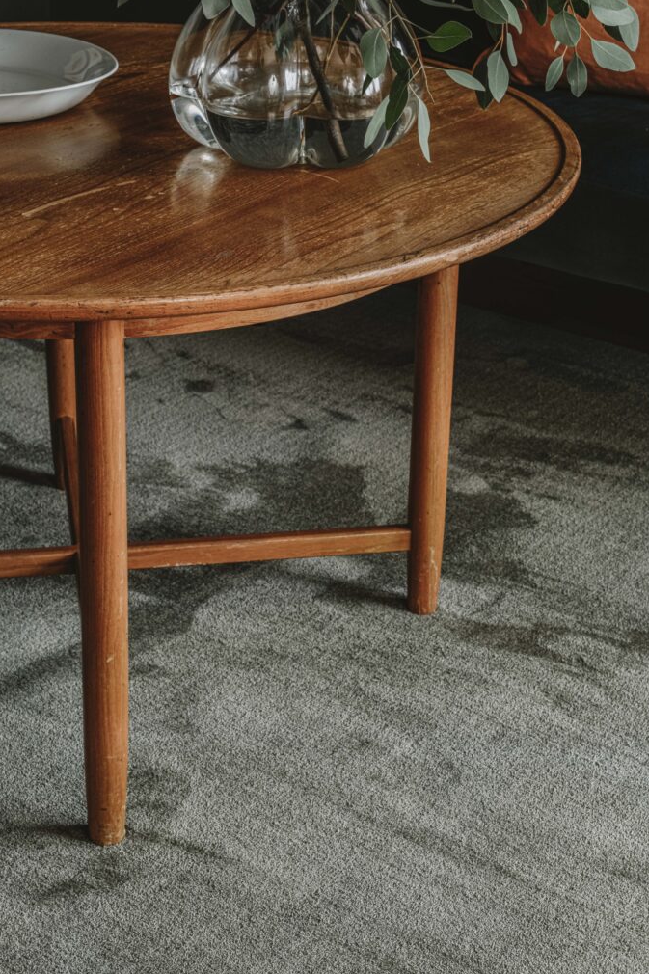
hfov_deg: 19.2
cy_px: 484
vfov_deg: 28.5
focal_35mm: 71
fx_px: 1920
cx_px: 324
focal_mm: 70
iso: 200
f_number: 14
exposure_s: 2.5
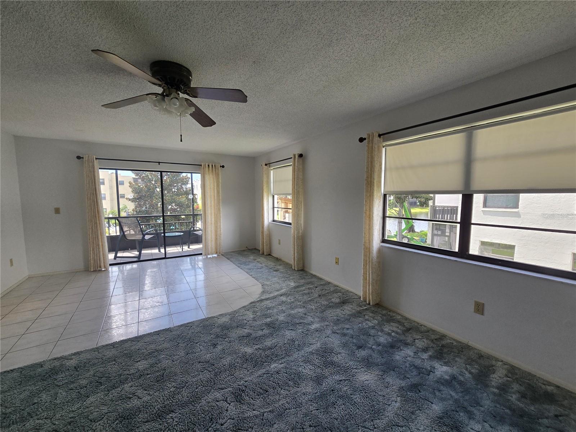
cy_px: 216
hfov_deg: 106.2
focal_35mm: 13
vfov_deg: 89.9
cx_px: 288
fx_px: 216
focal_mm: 2.2
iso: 50
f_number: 2.2
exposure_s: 1/156
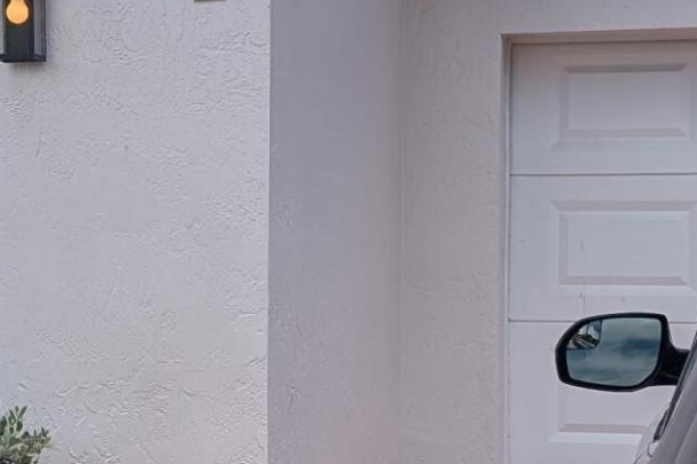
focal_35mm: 118
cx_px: 202
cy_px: 286
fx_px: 2284
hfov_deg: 17.3
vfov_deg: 11.6
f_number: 1.68
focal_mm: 6.9
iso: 21
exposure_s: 1/1193
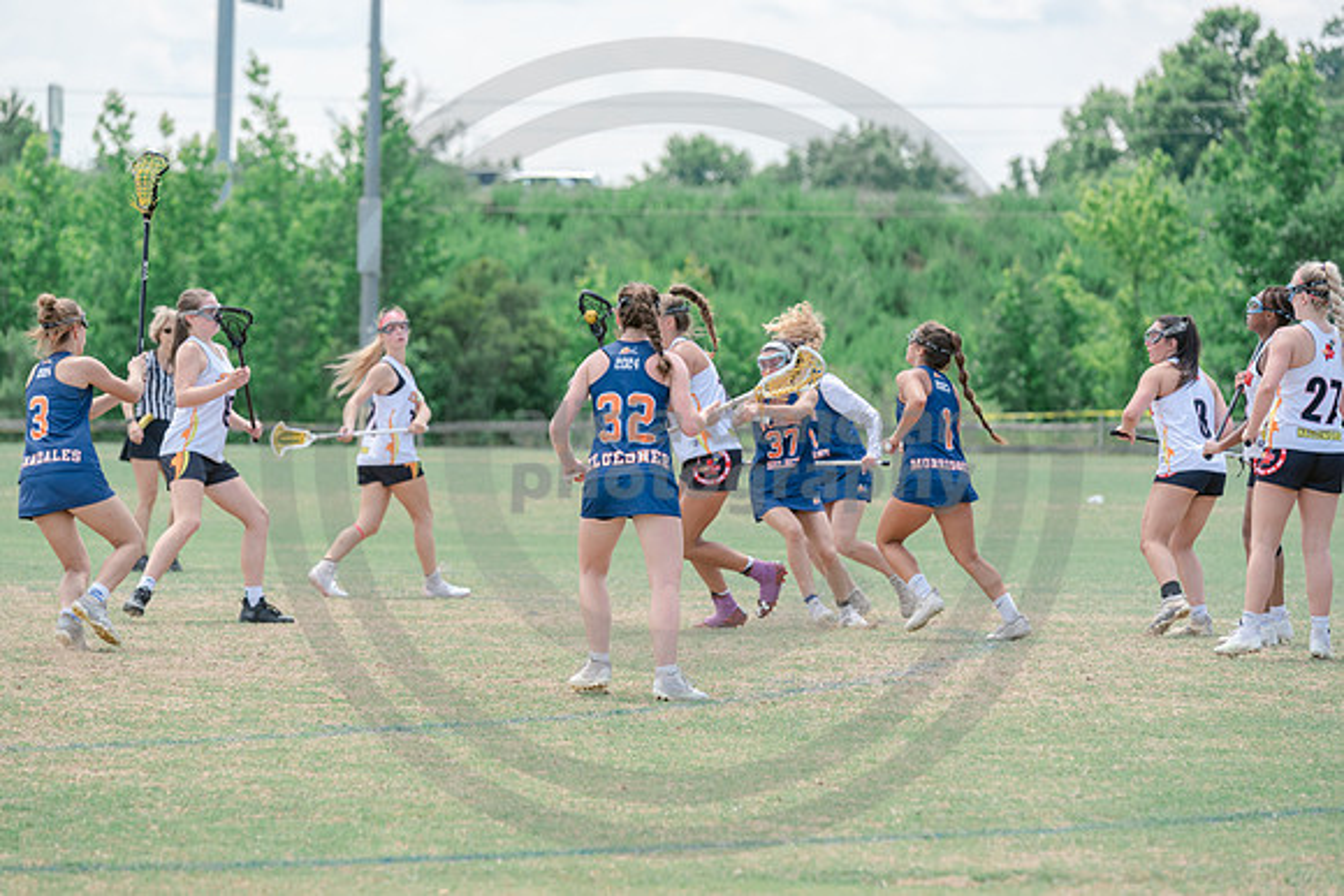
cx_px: 672
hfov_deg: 11.4
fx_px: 6721
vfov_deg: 7.6
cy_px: 448
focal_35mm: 180
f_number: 4.5
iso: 400
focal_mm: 180
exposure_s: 1/1250
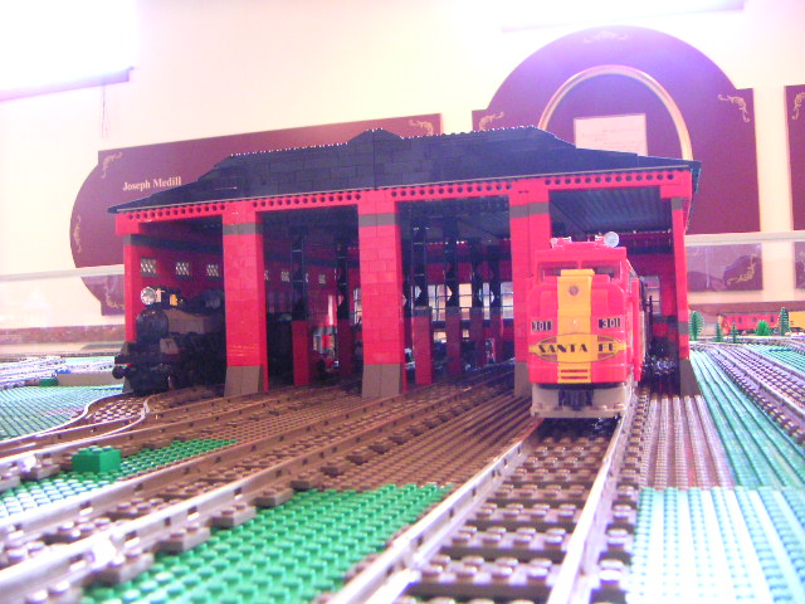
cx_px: 402
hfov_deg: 50.1
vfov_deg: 38.7
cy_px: 302
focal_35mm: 37
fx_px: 860
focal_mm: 4.8
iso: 400
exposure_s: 1/8
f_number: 2.8
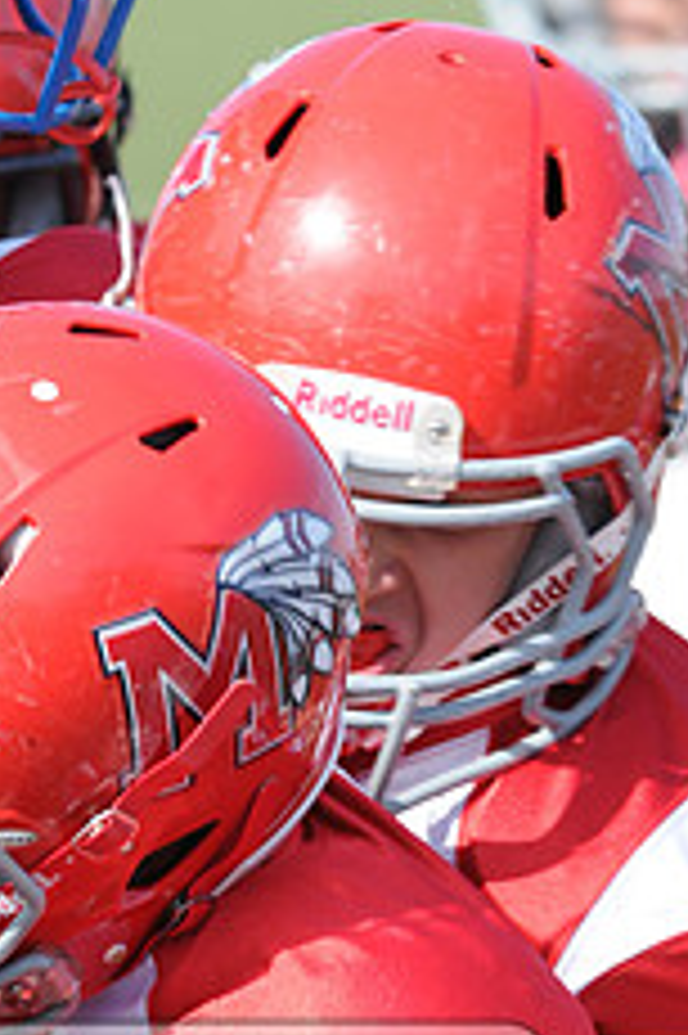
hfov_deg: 1.2
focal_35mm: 1135
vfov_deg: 1.8
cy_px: 1233
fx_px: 32583
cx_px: -88
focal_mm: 300
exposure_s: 1/500
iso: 200
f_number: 5.6
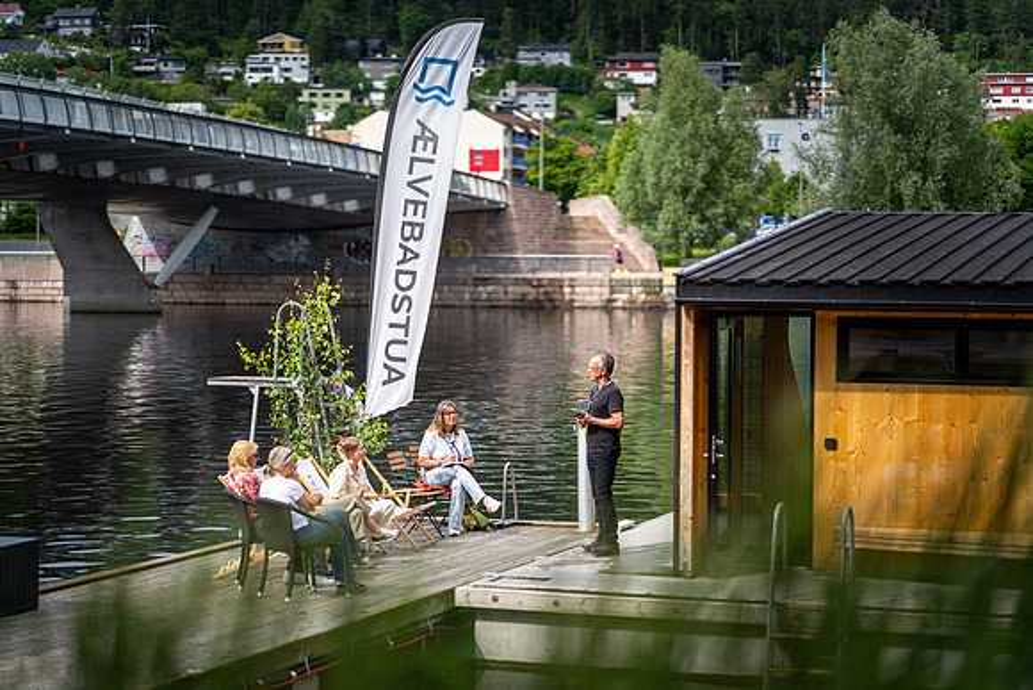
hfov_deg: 23.9
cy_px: 345
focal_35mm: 85
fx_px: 2439
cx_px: 516
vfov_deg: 16.1
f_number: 1.4
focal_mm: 85
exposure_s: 1/8000
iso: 160
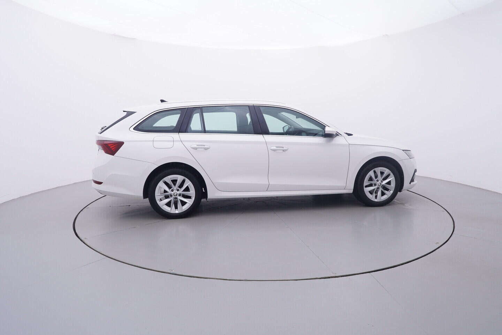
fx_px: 314
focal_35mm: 22
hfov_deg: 77.3
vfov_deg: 56.2
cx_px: 251
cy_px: 168
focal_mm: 15
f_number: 5
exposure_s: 1/80
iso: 200
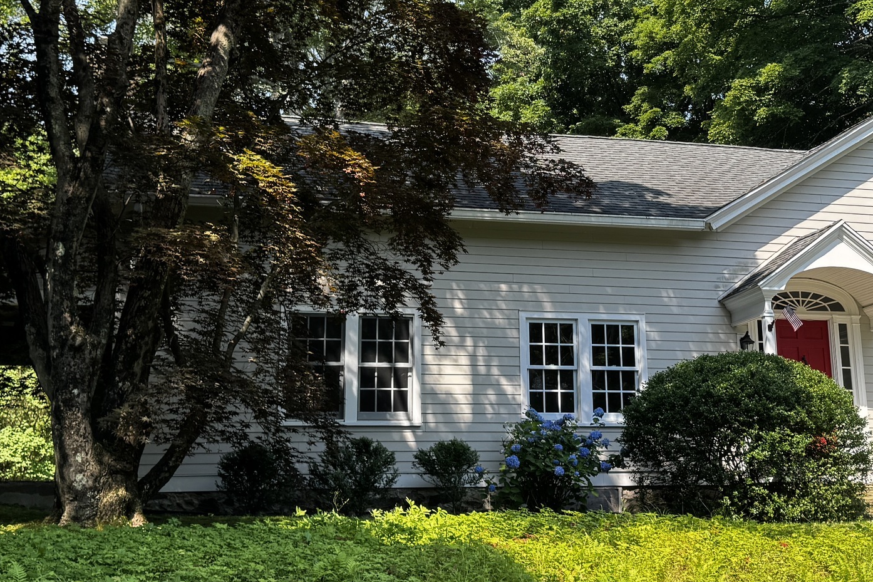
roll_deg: +1.2
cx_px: 529
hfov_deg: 36.1
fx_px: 1333
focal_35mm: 55
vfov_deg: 24.5
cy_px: 179
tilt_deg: +14.2
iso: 80
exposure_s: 1/888
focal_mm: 6.76
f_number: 1.78
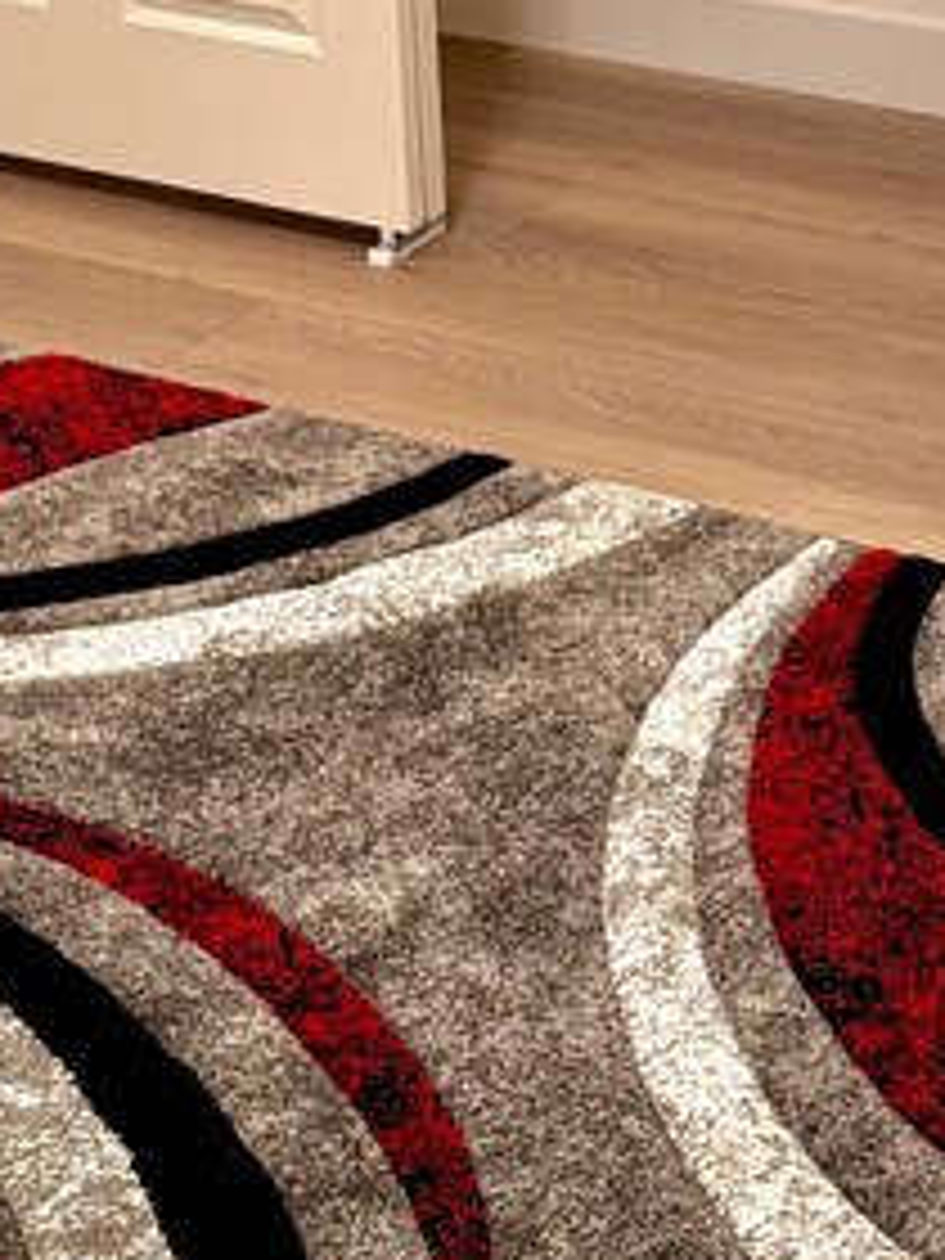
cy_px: -328
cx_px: 450
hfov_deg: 15.6
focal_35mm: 95
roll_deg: +2.7
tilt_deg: -11.9
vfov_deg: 19.2
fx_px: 3458
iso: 125
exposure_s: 1/60
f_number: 1.6
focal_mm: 5.96
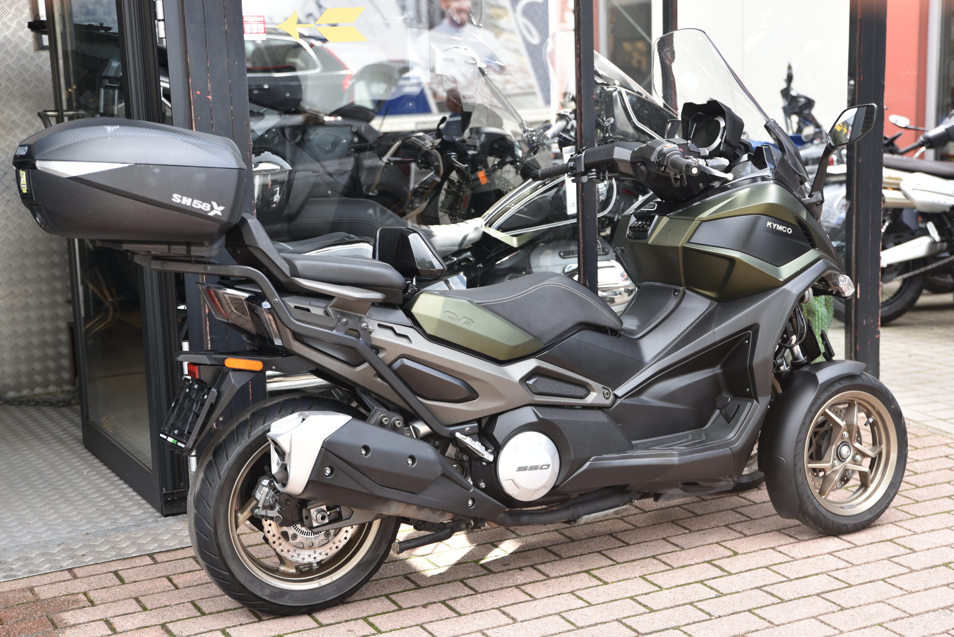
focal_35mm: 56
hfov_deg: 35.6
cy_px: 318
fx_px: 1485
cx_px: 477
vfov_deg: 24.2
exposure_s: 1/60
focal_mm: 56
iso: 100
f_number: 3.5
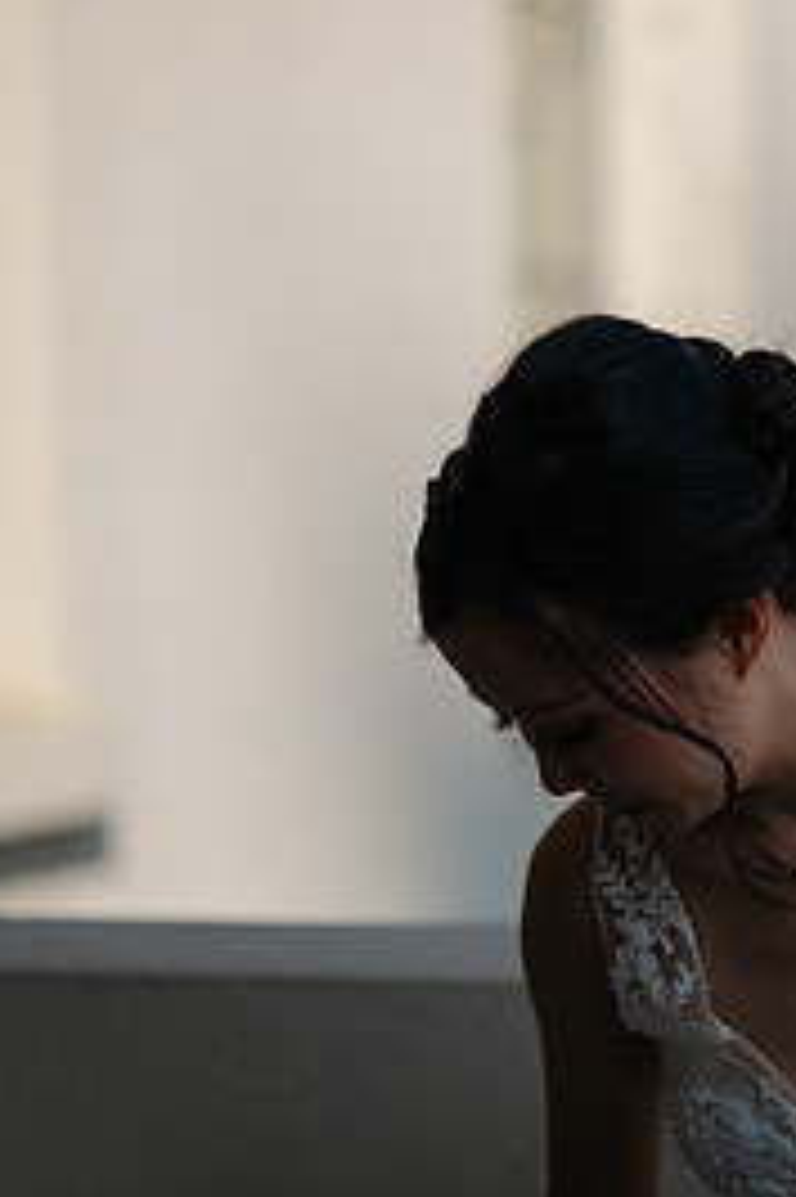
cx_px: 634
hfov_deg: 9.5
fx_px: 4782
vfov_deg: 14.3
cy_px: 531
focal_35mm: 144
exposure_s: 1/26000
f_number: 1.8
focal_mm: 85
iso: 100
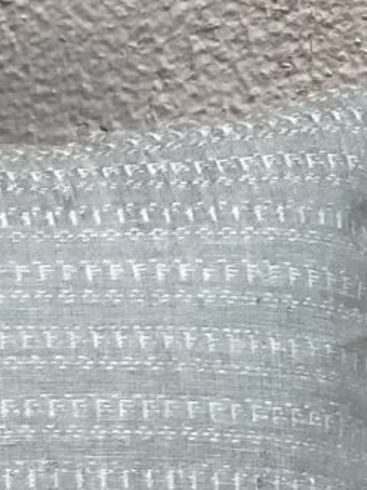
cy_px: 1044
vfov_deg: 4.8
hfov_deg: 3.6
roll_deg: +0.9
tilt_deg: -21.8
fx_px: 5686
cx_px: -682
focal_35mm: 402
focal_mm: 6
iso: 20
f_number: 2
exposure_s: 1/141
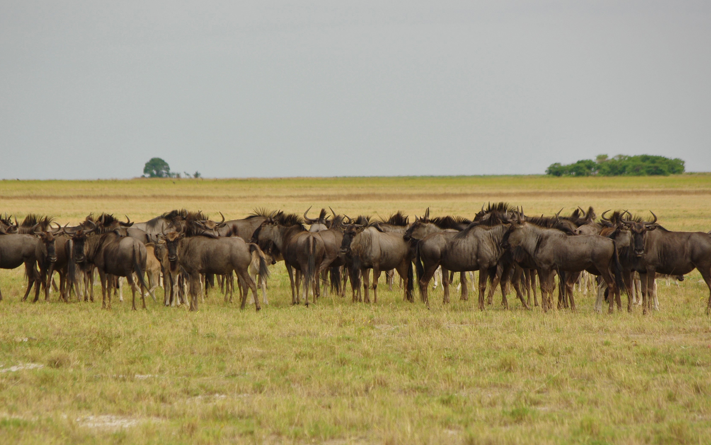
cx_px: 341
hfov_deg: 7.4
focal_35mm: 284
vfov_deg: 4.6
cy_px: 265
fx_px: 5503
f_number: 6.7
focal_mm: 160
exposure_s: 1/350
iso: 200
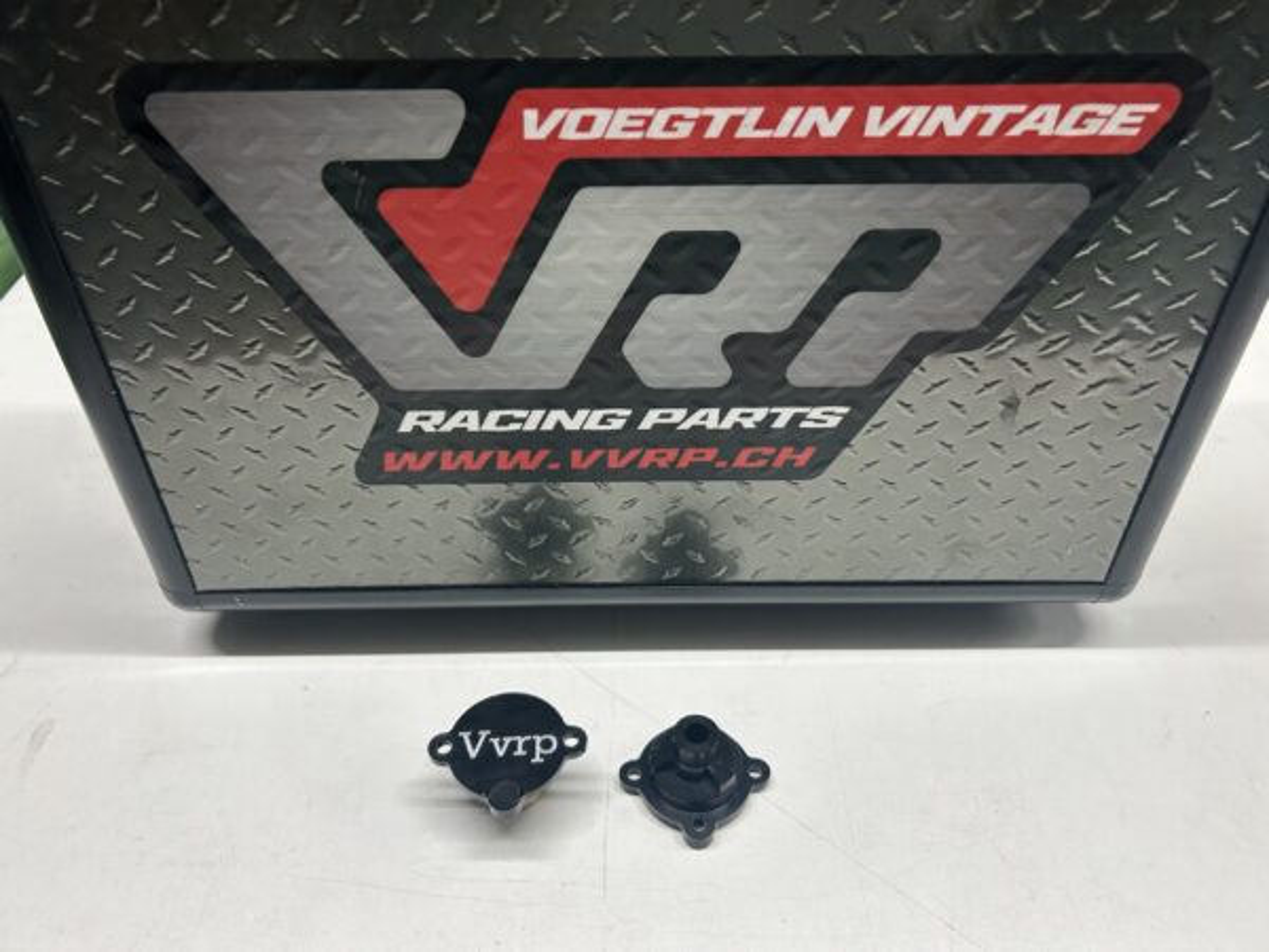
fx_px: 953
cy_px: 476
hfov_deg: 67.3
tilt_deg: -42.6
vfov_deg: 53.1
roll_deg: +0.5
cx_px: 634
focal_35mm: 26
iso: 100
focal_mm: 5.7
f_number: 1.5
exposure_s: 1/100
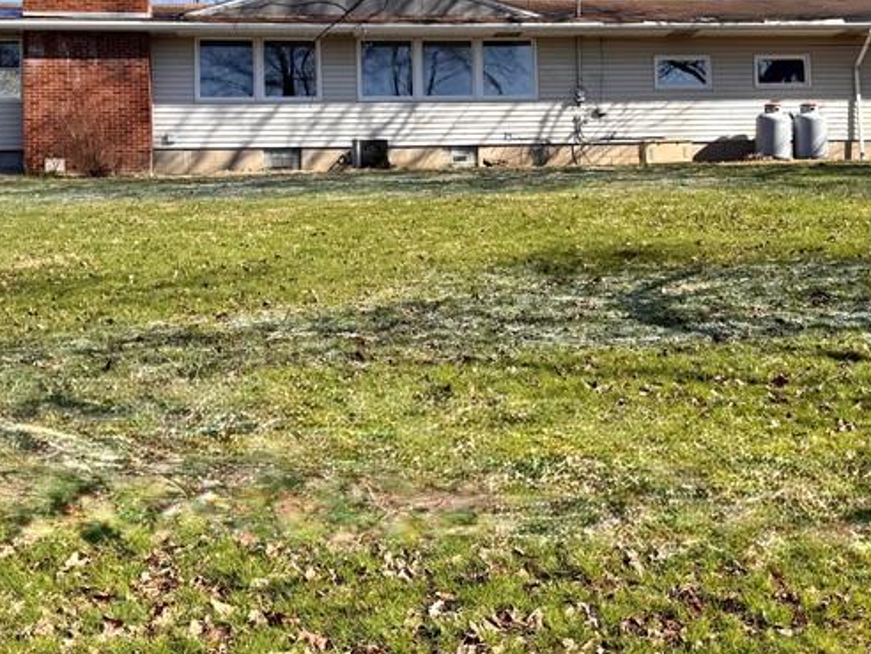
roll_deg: +1.4
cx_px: 469
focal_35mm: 50
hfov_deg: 38.2
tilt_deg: +3.0
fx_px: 1258
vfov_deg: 28.7
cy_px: 165
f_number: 1.78
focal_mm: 6.76
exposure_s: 1/2506
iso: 80
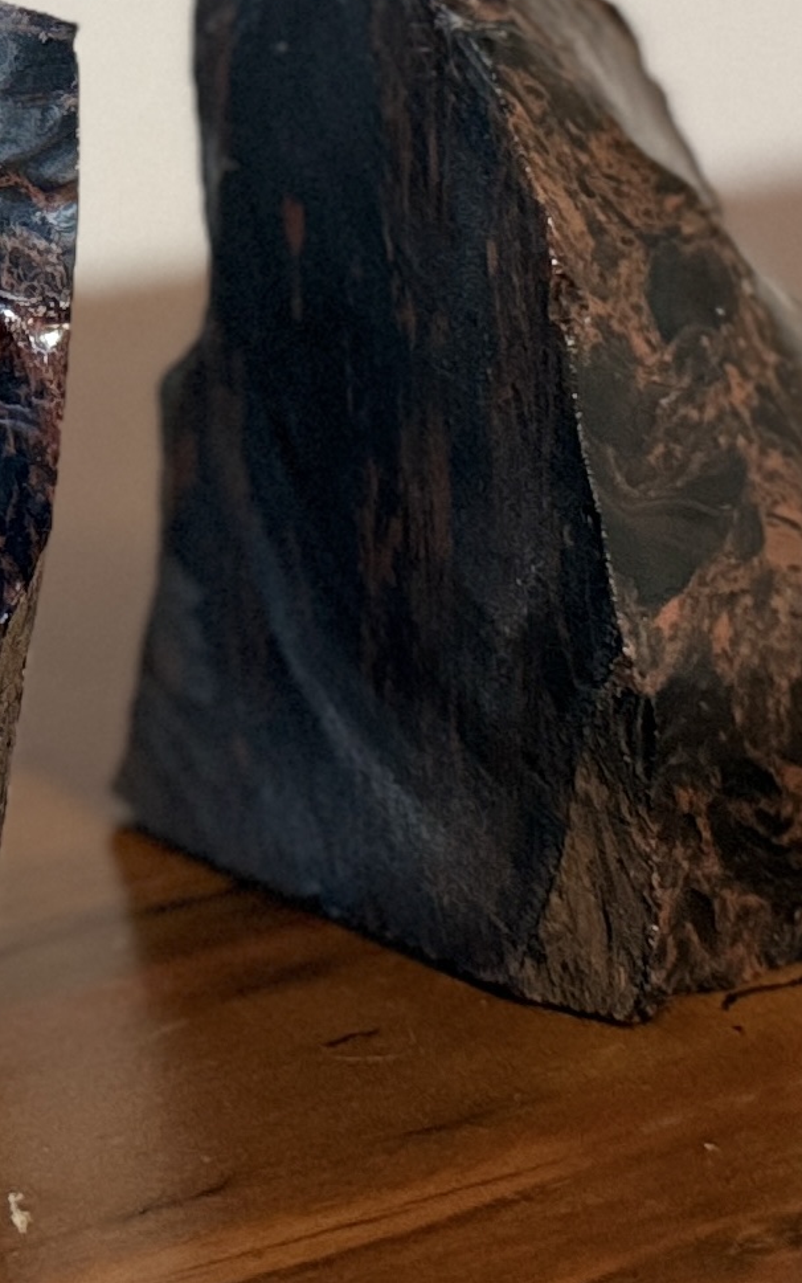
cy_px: 401
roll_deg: +1.8
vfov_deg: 41.2
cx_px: 44
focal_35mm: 48
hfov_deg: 25.8
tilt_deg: -8.9
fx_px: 1678
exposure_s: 1/60
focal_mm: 6.76
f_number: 1.78
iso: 640
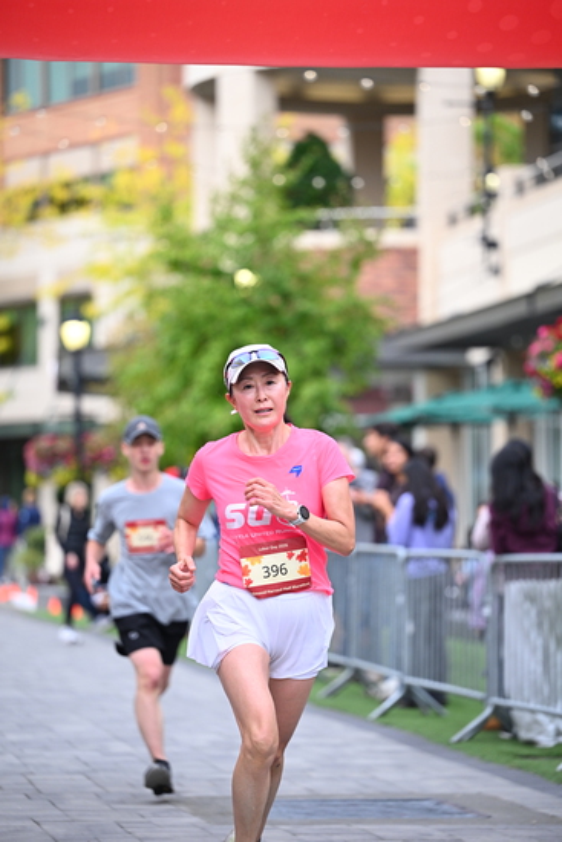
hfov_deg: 10.2
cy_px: 421
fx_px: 3159
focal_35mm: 135
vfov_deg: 15.2
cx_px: 281
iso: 1000
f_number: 2.8
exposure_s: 1/1600
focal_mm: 135
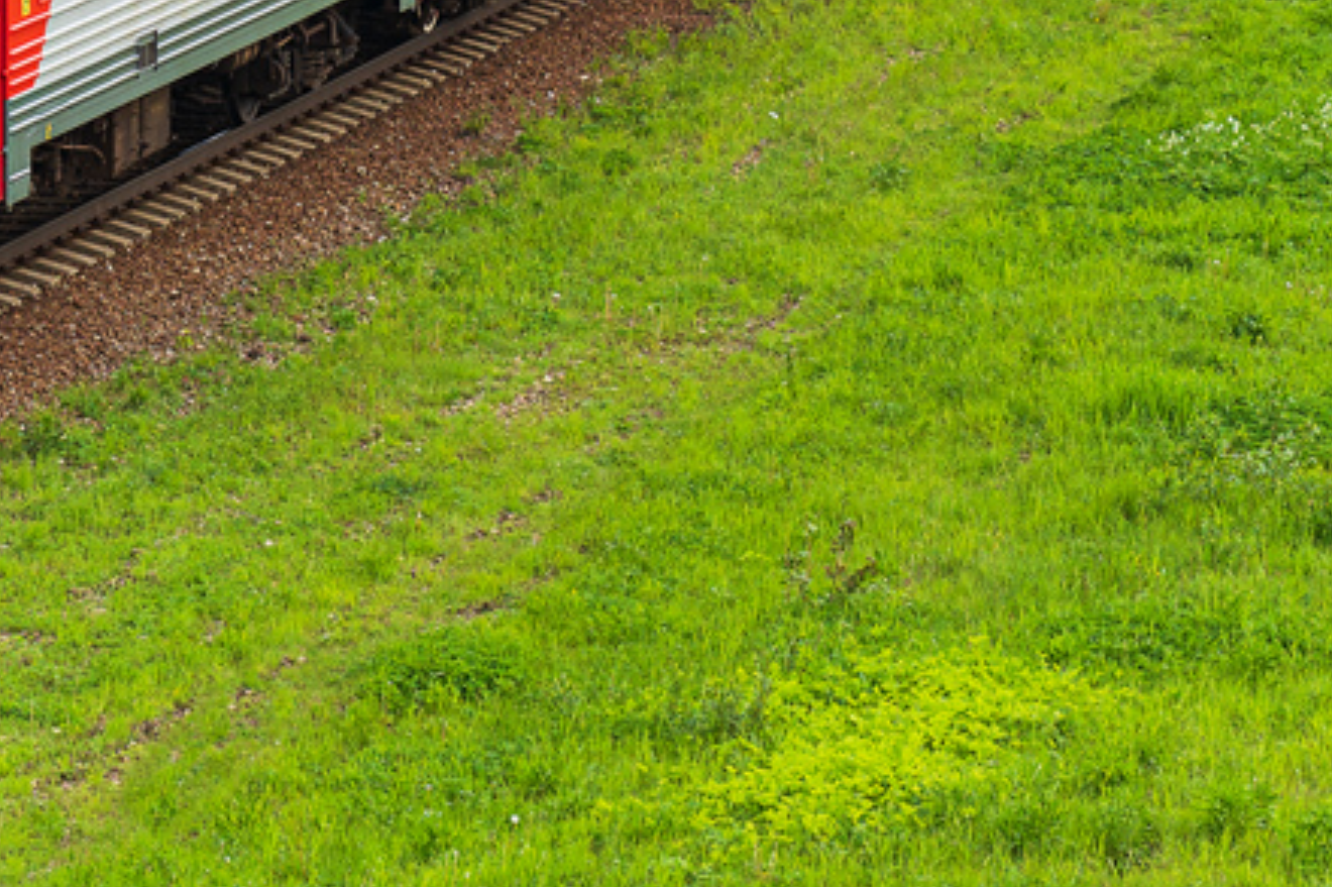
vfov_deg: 6.2
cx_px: 300
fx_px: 8063
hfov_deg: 9.4
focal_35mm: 218
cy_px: -357
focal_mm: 75
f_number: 6.3
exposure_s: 1/500
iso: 250
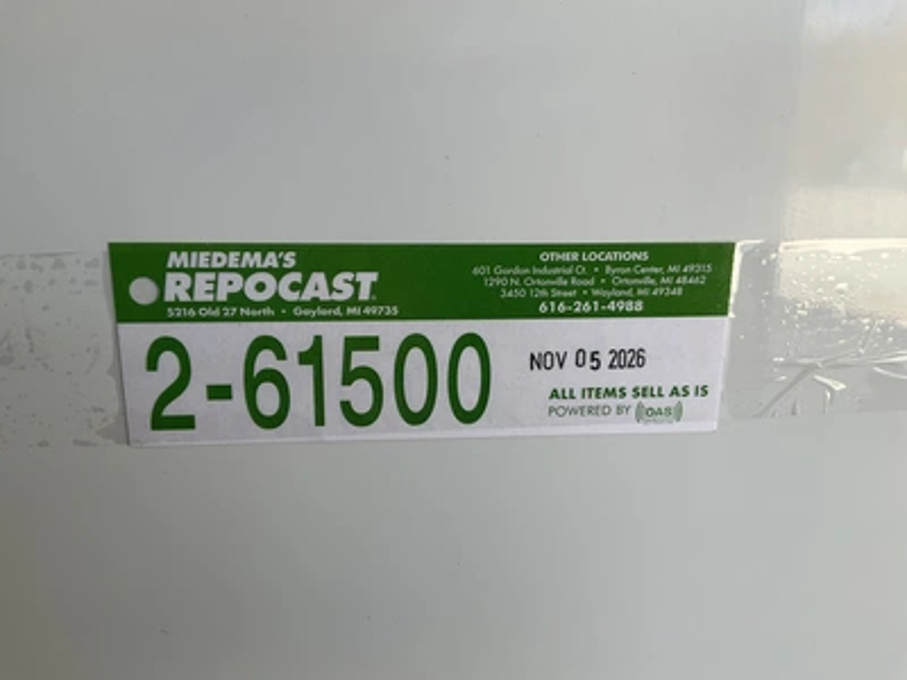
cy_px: 340
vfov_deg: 48.2
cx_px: 454
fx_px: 760
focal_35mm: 29
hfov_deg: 61.7
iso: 20
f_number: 1.8
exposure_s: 1/122
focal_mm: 3
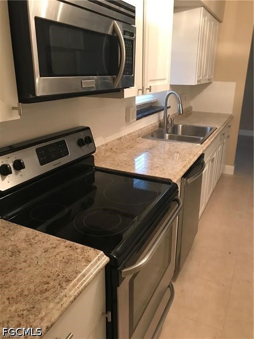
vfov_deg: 63.4
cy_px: 170
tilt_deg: -15.8
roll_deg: +0.1
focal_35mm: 28
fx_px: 274
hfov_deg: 49.7
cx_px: 127
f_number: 1.8
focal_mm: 3.99
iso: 100
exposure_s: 1/15
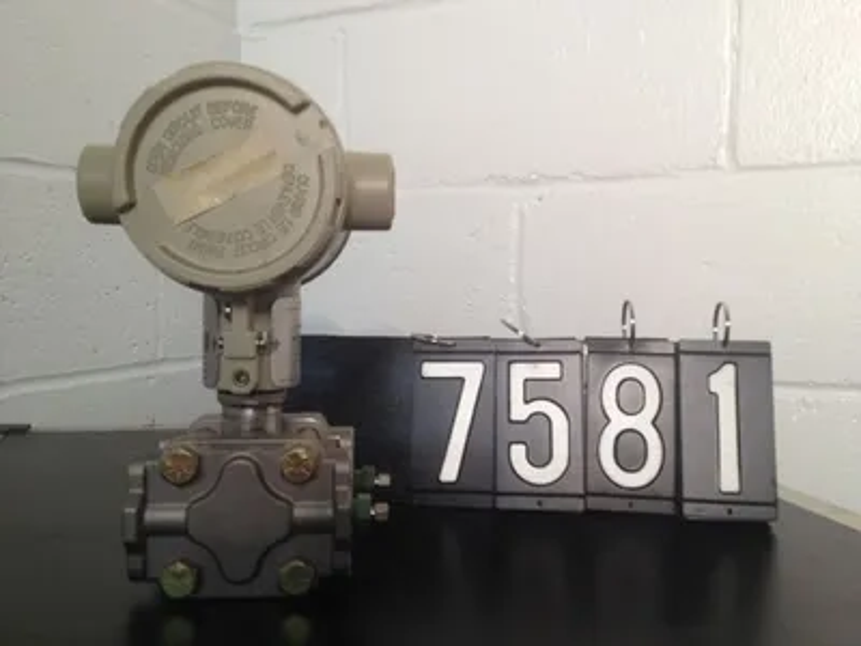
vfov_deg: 40.7
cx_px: 430
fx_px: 871
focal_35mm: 35
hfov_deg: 52.6
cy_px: 323
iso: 50
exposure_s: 1/24
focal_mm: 4.28
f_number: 2.4
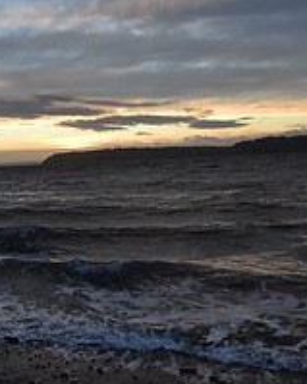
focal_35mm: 41
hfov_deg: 31.8
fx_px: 466
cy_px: 155
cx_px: -39
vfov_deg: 44.6
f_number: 10
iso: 1000
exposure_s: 1/400
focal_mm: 10
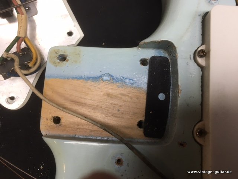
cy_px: 90
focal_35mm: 29
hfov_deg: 61.7
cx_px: 119
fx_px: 199
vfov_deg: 48.2
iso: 40
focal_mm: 4.15
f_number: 2.2
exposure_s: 1/33
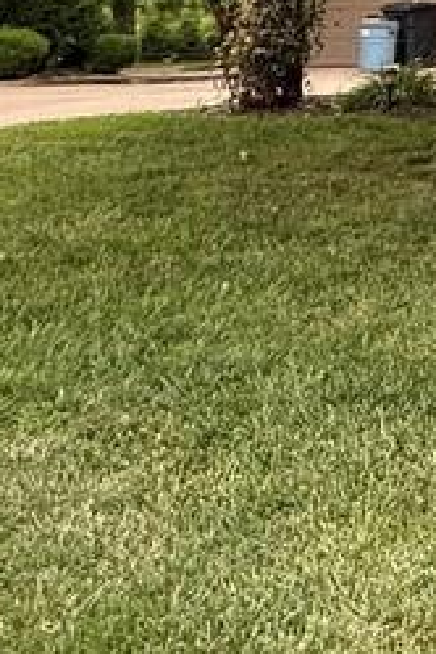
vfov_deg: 29.1
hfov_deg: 15.4
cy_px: -118
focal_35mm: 60
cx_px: 982
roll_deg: +0.7
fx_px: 1090
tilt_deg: +7.7
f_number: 2.2
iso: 160
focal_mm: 2.22
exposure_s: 1/99
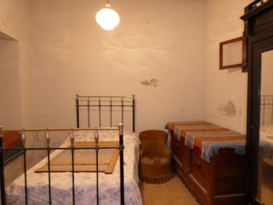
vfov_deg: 56.8
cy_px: 102
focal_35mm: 24
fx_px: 189
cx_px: 136
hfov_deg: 71.6
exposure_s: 1/1.6
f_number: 3.3
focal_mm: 4.3
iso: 80
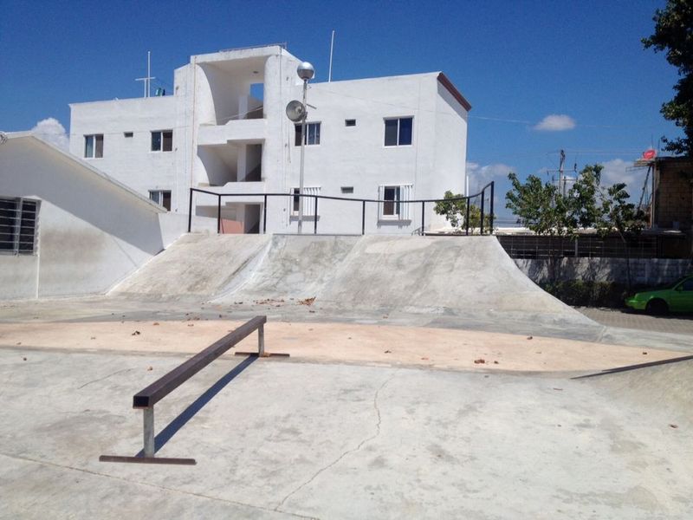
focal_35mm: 35
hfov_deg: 52.6
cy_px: 260
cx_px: 346
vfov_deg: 40.7
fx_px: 701
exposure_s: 1/4255
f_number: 2.4
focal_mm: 4.28
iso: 50
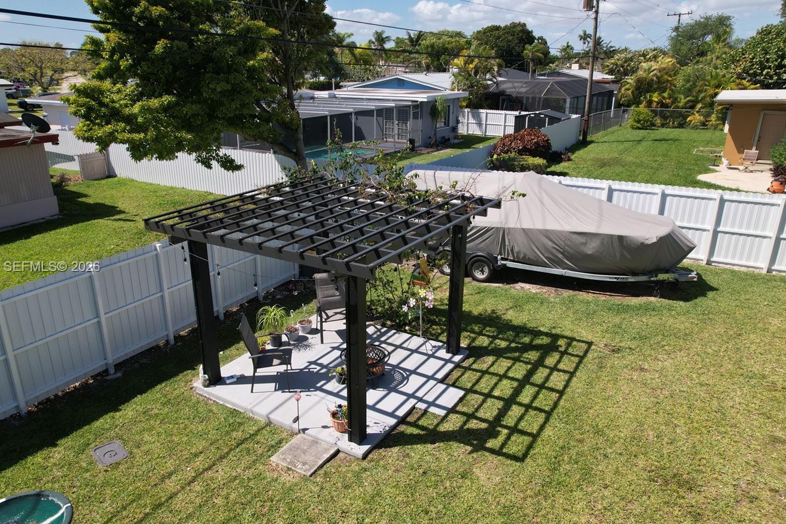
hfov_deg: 71.5
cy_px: 268
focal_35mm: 25
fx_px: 546
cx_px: 373
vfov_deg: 51.3
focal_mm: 8.38
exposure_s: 1/60
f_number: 2.8
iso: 100
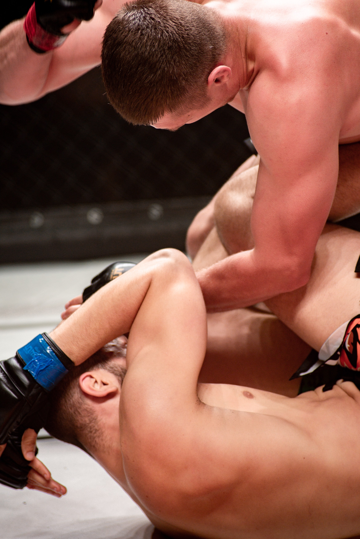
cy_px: 270
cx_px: 180
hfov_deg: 6.9
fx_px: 2997
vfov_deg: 10.3
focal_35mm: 200
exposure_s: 1/640
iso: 800
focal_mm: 200
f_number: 4
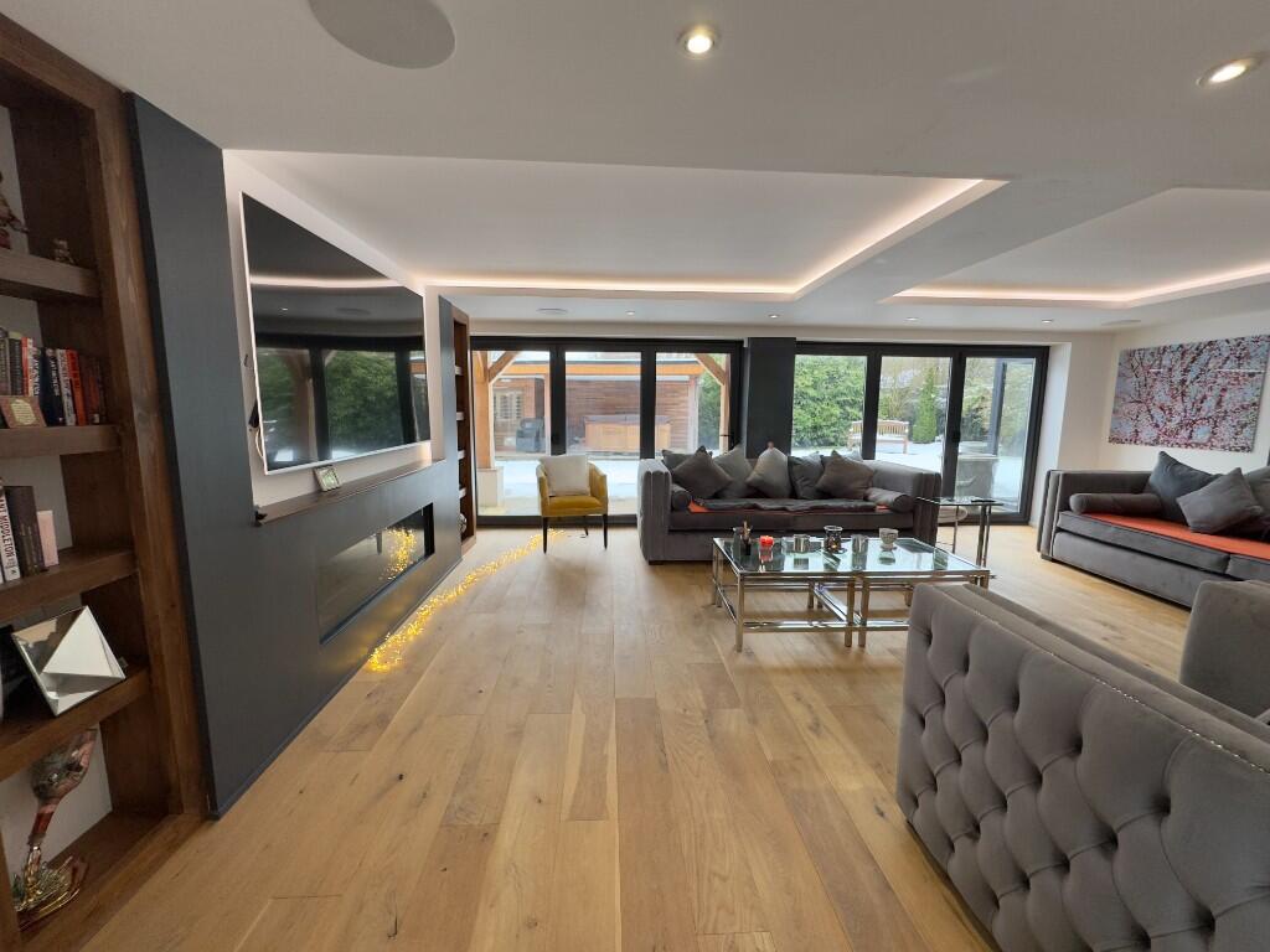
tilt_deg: -7.5
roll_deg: -0.7
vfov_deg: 85.7
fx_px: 514
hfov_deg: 102.1
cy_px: 476
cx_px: 635
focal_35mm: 14
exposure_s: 1/99
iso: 100
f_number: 2.2
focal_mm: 2.22
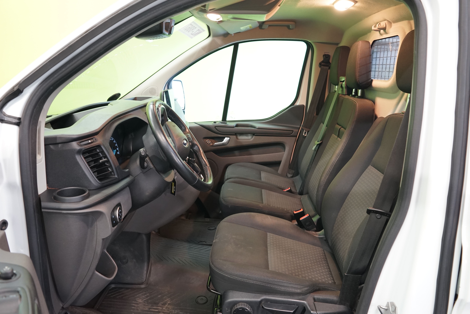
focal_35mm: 35
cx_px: 235
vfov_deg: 37.9
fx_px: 457
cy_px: 157
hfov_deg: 54.4
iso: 1250
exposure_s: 1/25
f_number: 6.3
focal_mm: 35
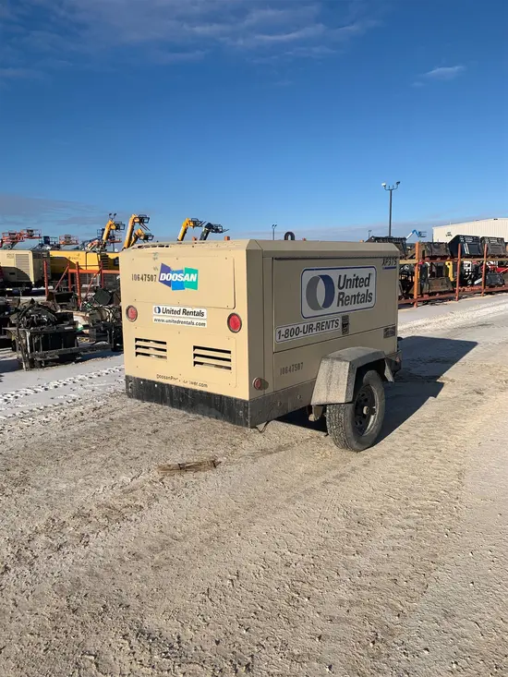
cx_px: 254
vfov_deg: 67.3
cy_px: 338
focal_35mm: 26
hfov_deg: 53.1
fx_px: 509
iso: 25
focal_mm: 4.25
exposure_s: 1/4098
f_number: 1.8
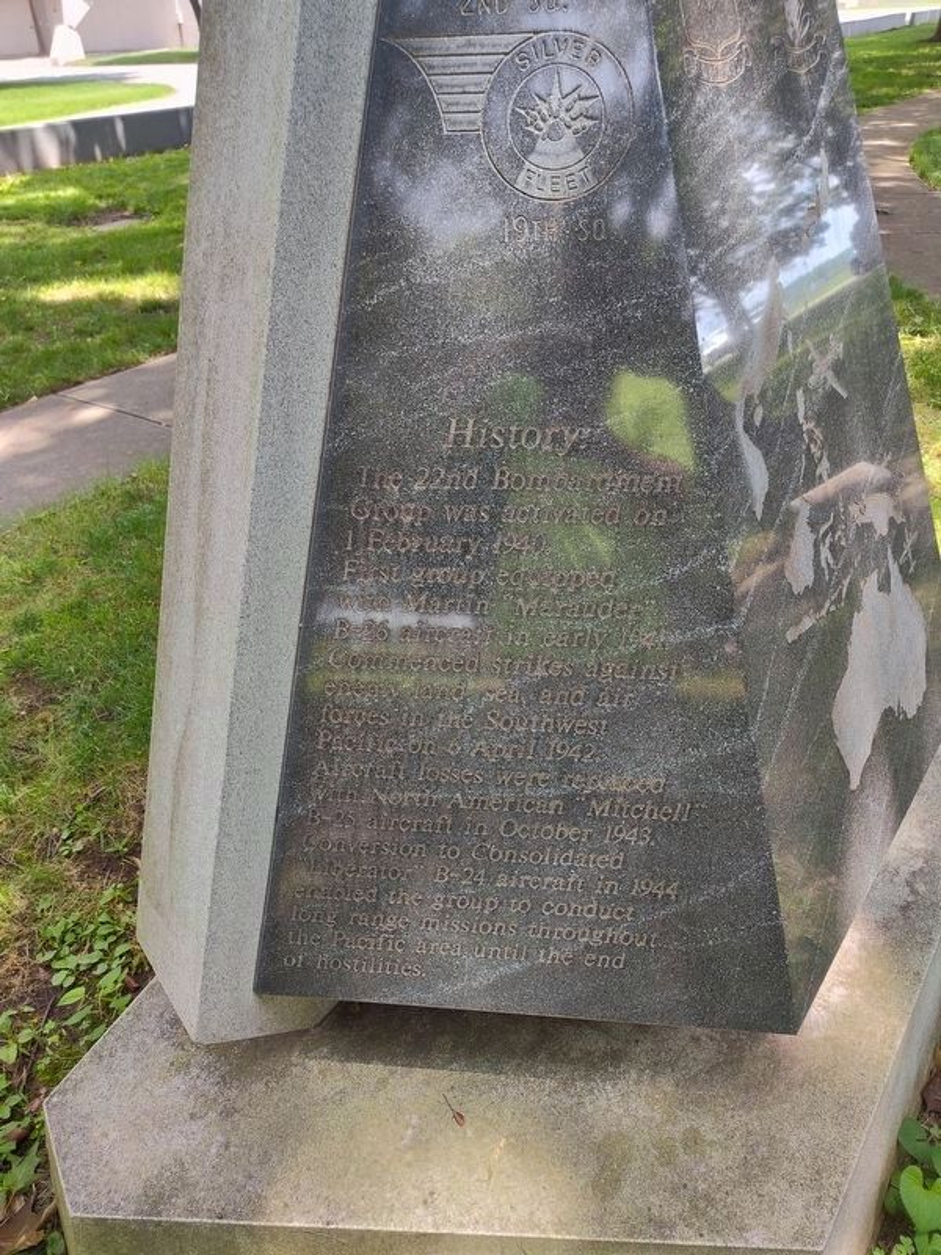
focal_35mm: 23
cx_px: 470
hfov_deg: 58.9
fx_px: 834
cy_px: 628
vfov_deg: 73.9
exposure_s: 1/200
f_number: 1.8
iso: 147
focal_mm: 5.56
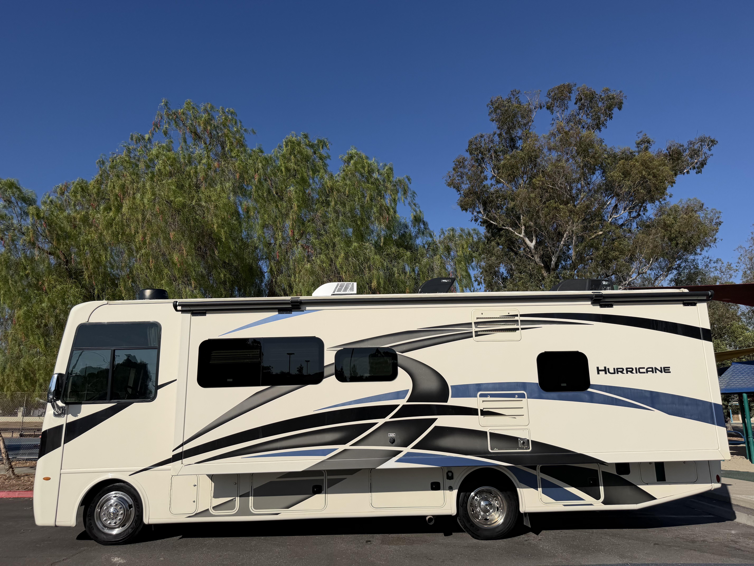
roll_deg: -0.1
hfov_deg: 71.6
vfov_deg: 56.8
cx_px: 377
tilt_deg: +14.7
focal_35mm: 24
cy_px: 283
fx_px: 523
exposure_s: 1/9091
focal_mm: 6.76
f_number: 1.78
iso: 80
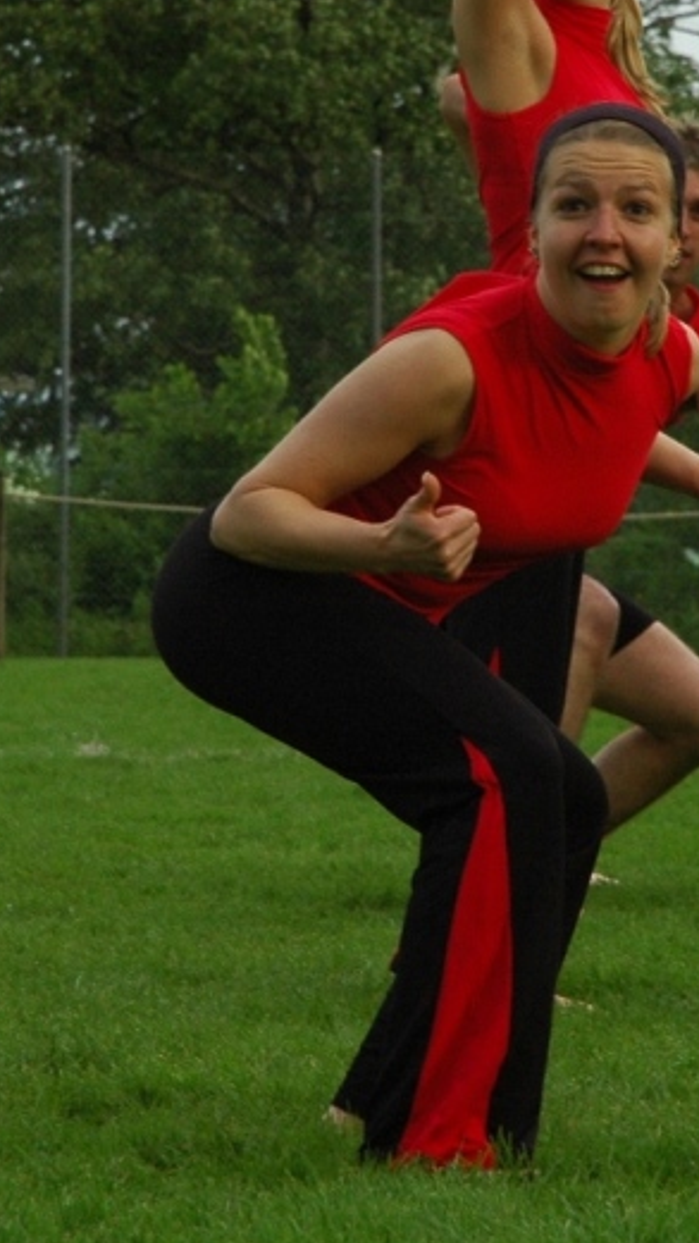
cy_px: 298
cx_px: 527
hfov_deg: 7.2
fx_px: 5570
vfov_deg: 12.7
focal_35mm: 169
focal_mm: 70
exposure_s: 1/160
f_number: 9
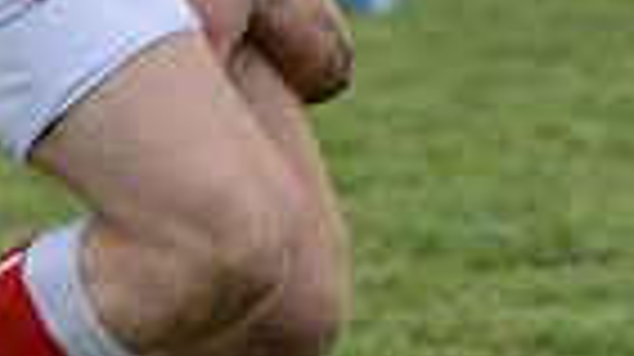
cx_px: 148
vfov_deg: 1.5
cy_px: -394
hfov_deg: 2.7
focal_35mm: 796
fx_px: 13369
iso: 3200
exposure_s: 1/500
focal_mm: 185
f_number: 4
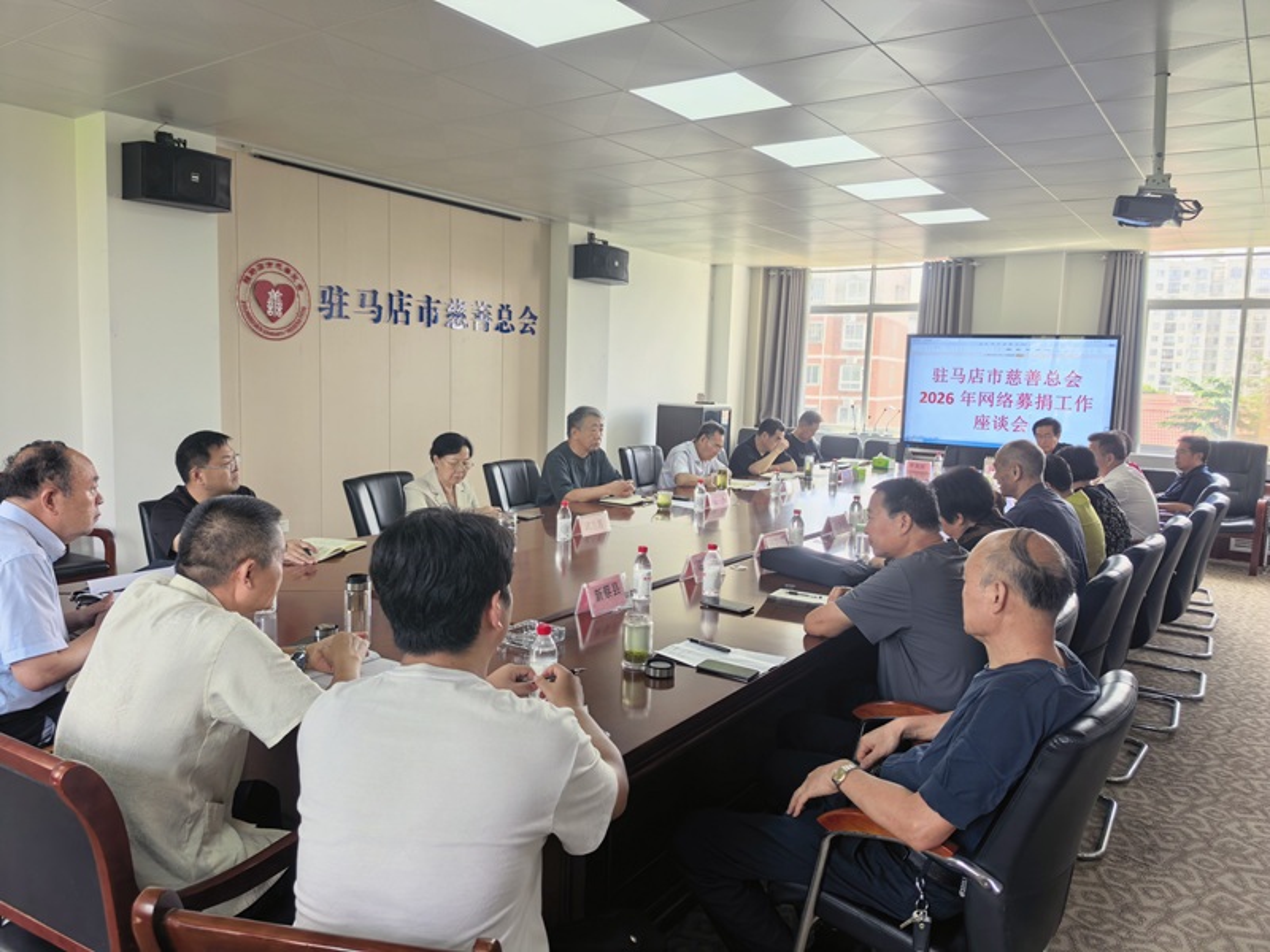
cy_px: 476
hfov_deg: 71.6
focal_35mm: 24
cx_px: 635
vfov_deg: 56.8
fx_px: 881
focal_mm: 5.75
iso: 80
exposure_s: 1/100
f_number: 1.4
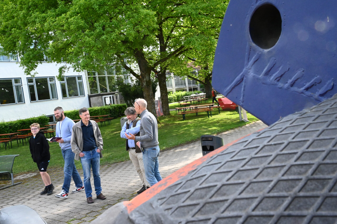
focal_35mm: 36
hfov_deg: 53.2
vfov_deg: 36.8
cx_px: 168
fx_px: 337
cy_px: 112
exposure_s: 1/500
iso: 8000
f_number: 20
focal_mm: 36
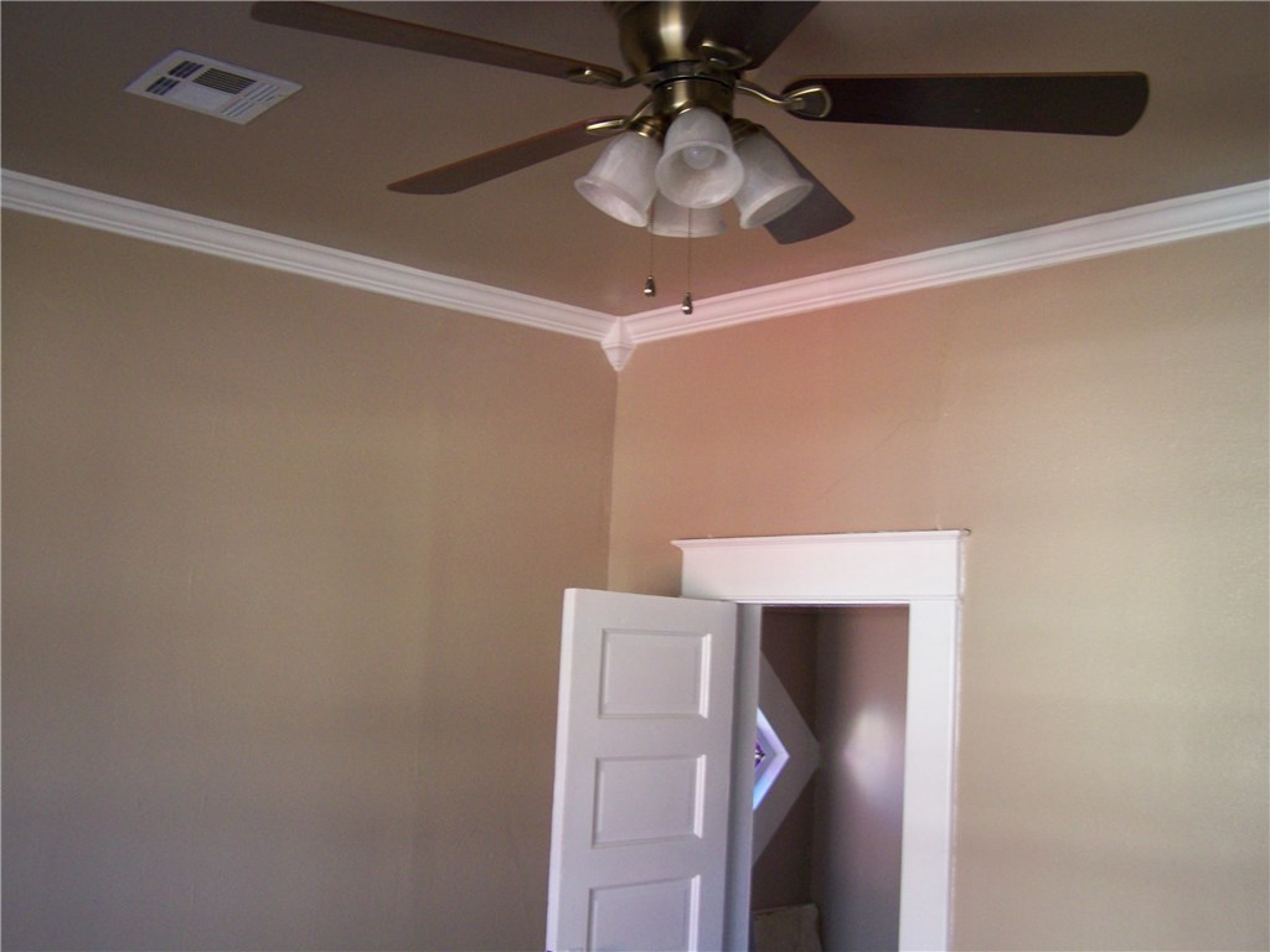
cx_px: 635
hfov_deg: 49.0
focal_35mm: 38
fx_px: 1394
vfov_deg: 37.7
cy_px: 476
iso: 160
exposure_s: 1/15
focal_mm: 6.3
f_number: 2.8
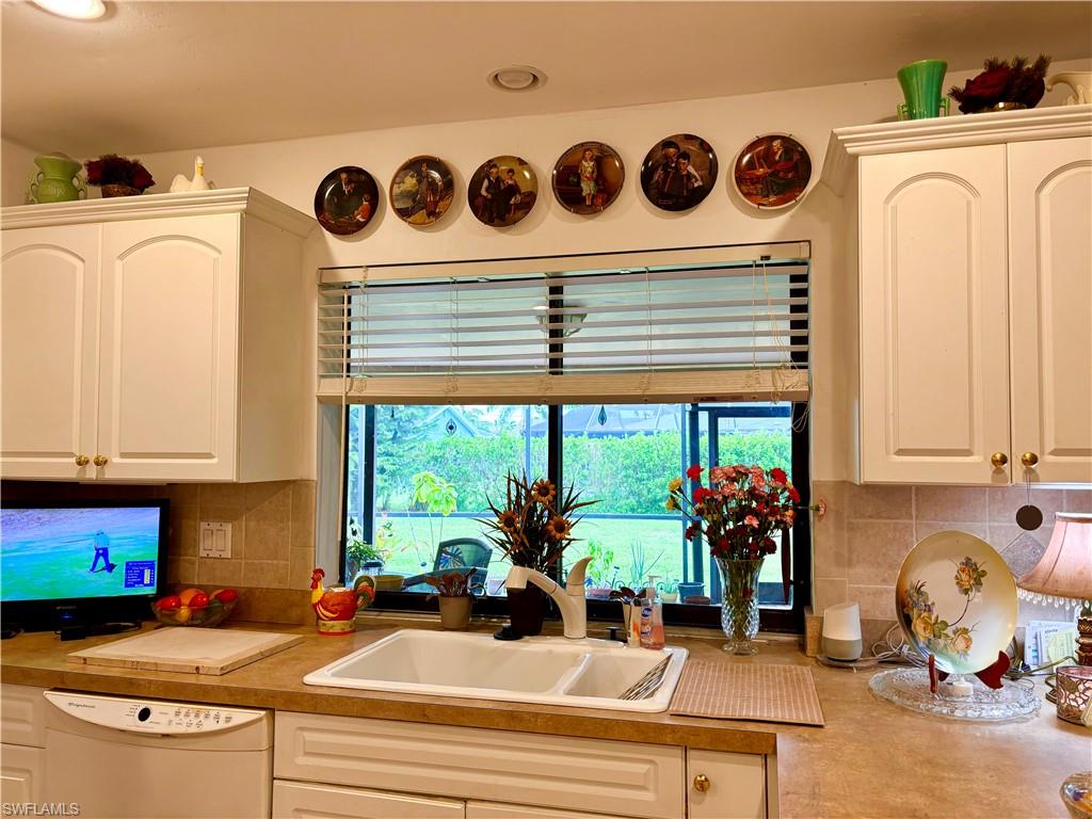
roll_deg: -0.3
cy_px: 410
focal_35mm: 26
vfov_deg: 53.1
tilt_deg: +2.2
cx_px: 546
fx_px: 820
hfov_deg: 67.3
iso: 64
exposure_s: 1/60
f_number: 1.6
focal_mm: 5.96
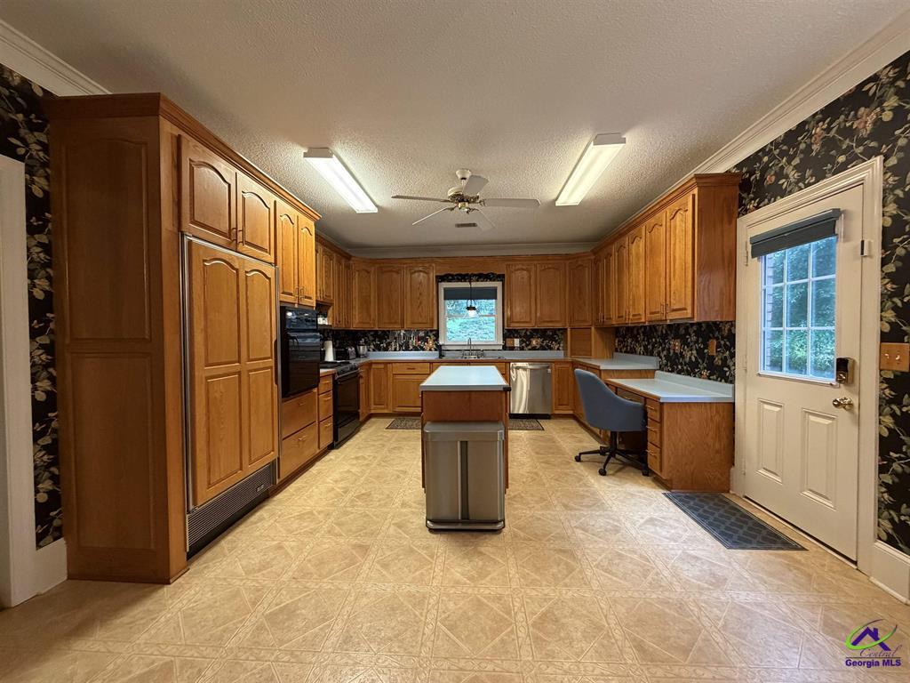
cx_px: 455
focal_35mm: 14
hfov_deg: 102.1
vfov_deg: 85.7
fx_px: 368
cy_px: 342
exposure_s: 1/60
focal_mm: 2.22
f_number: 2.2
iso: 500
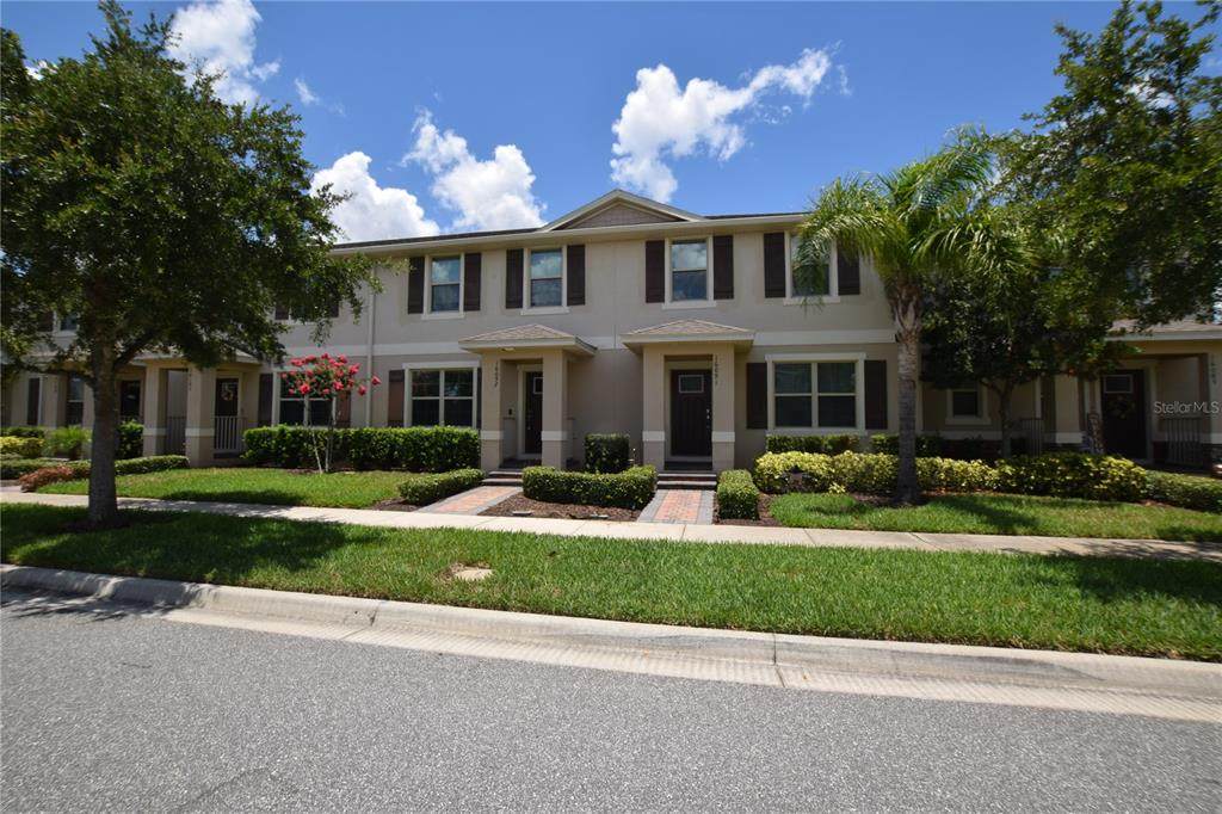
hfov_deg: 100.4
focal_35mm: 15
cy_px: 407
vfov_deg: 77.3
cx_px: 611
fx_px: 509
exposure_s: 1/200
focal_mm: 10
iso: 100
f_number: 10
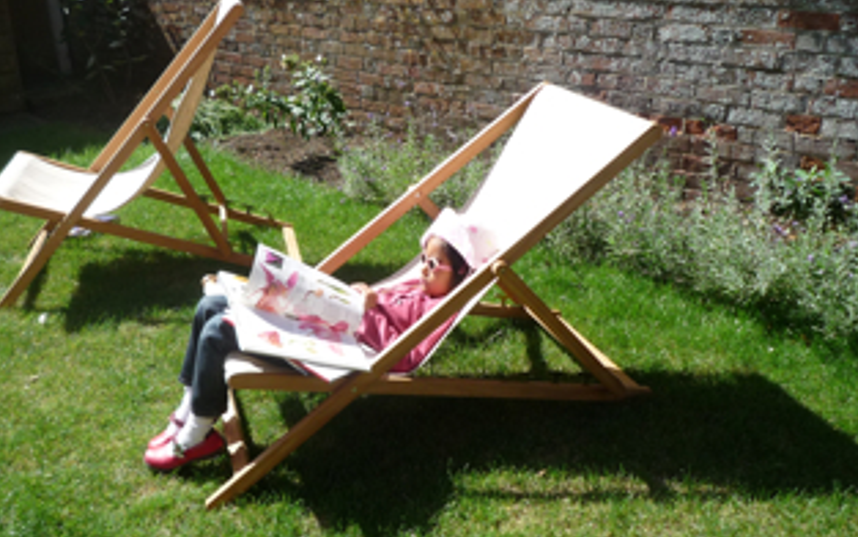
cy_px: 262
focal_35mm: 36
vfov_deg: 35.4
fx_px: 842
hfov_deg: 54.0
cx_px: 404
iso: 100
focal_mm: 4.4
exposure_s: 1/640
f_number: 3.5
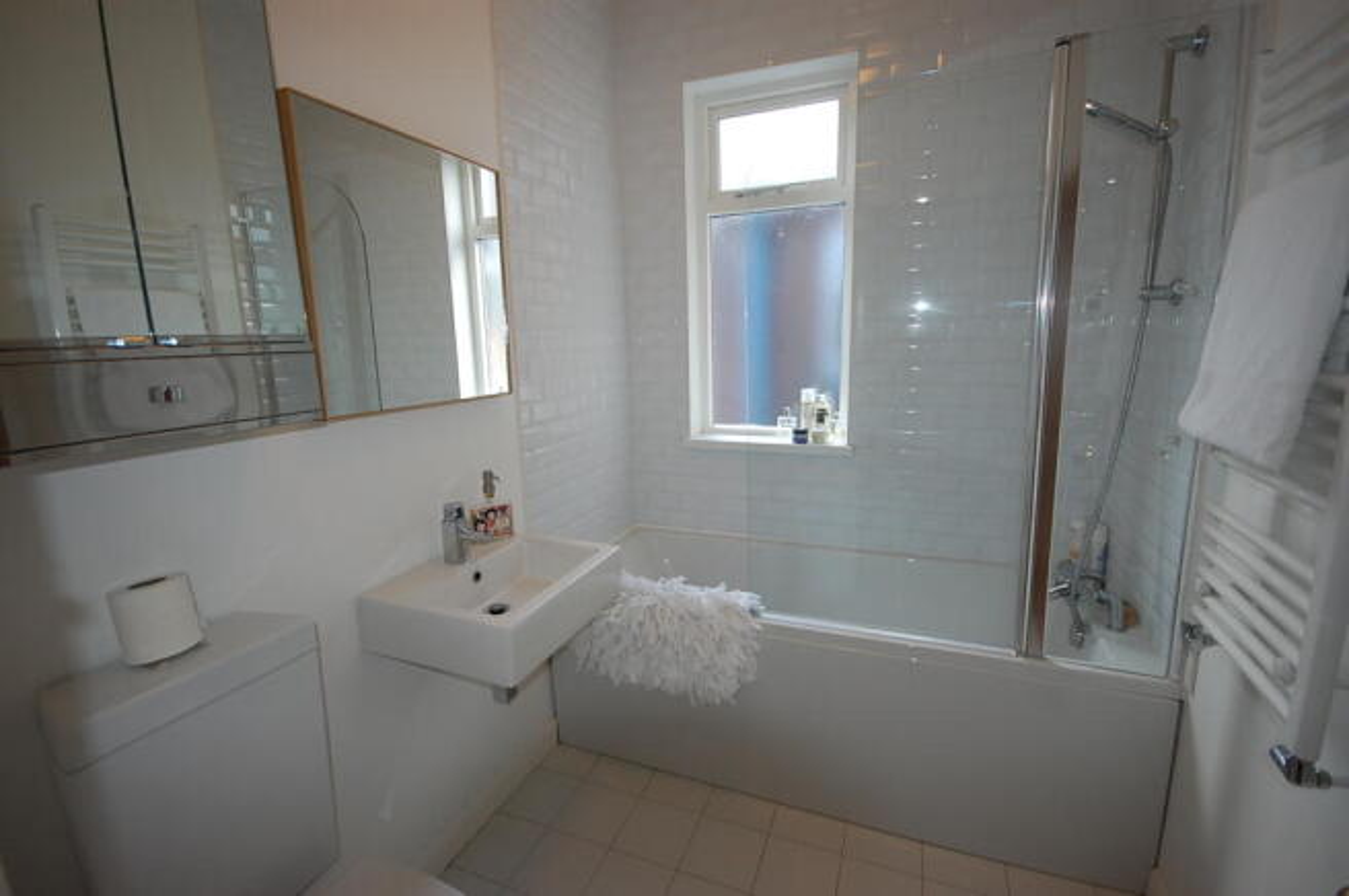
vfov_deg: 77.2
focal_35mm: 15
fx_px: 562
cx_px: 674
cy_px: 448
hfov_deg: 100.4
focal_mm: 10
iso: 400
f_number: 4
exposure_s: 1/60
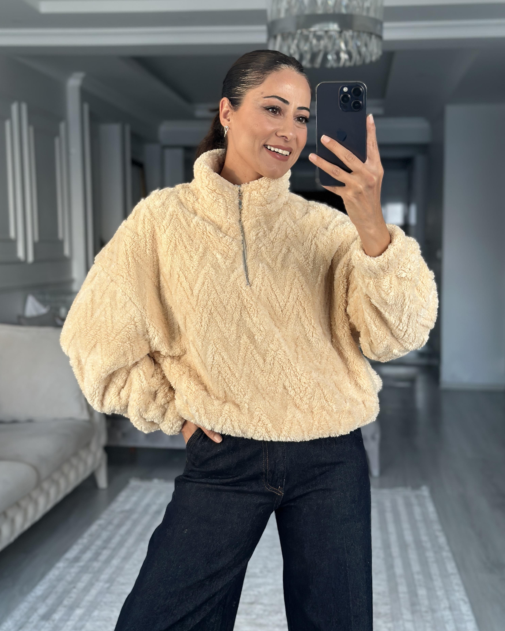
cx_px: 254
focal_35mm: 51
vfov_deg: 36.7
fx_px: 953
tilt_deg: -19.8
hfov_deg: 29.7
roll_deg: +0.2
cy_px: 313
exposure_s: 1/60
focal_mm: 6.86
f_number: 1.78
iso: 160
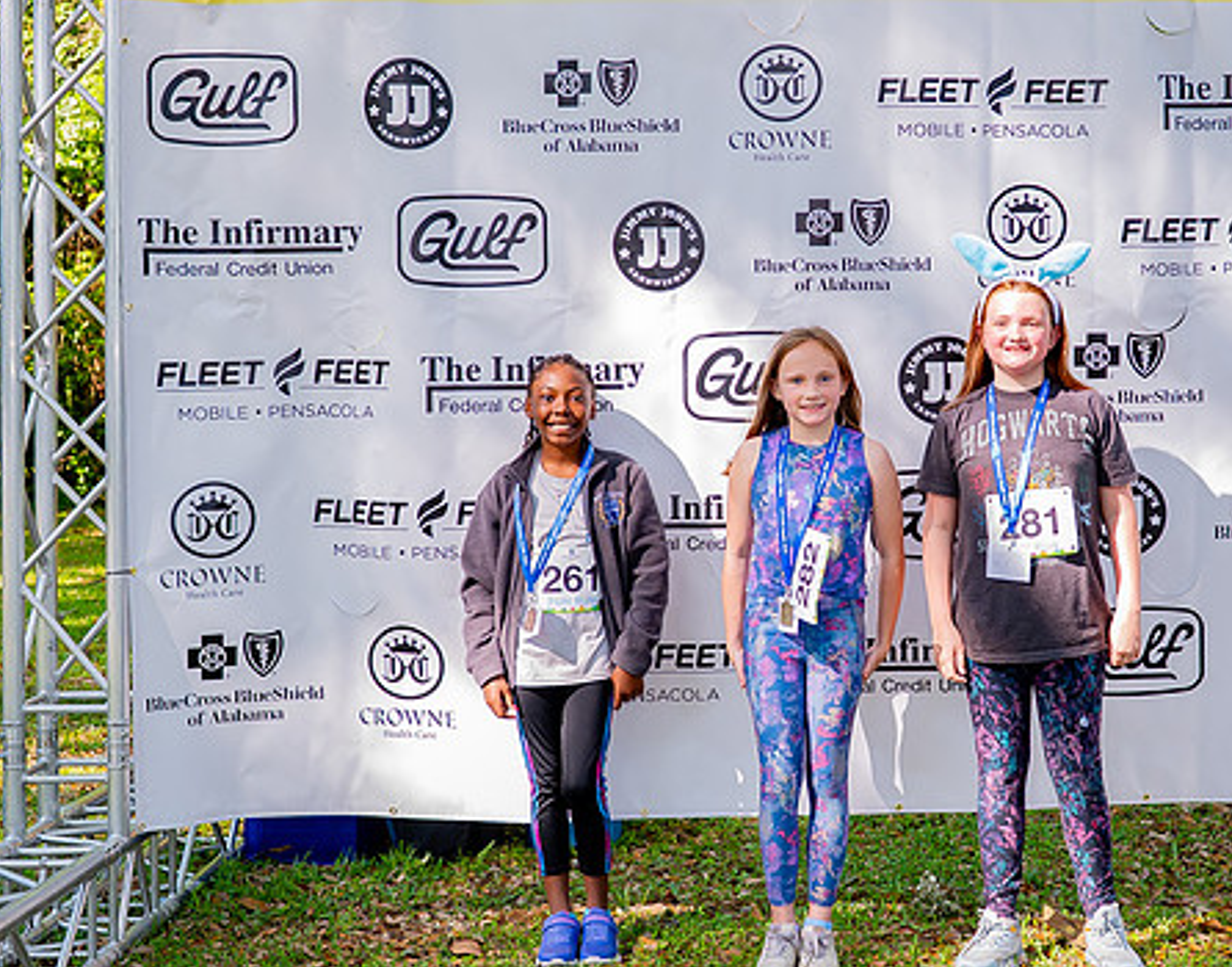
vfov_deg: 24.7
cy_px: 387
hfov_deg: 31.0
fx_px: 2208
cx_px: 809
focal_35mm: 61
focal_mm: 34
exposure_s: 1/200
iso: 320
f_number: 4.5
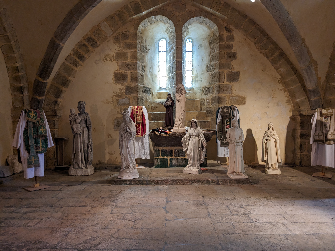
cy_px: 126
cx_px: 168
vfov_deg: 51.4
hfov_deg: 65.3
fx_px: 261
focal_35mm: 27
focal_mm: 4.38
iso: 93
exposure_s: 1/33.3
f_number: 1.73
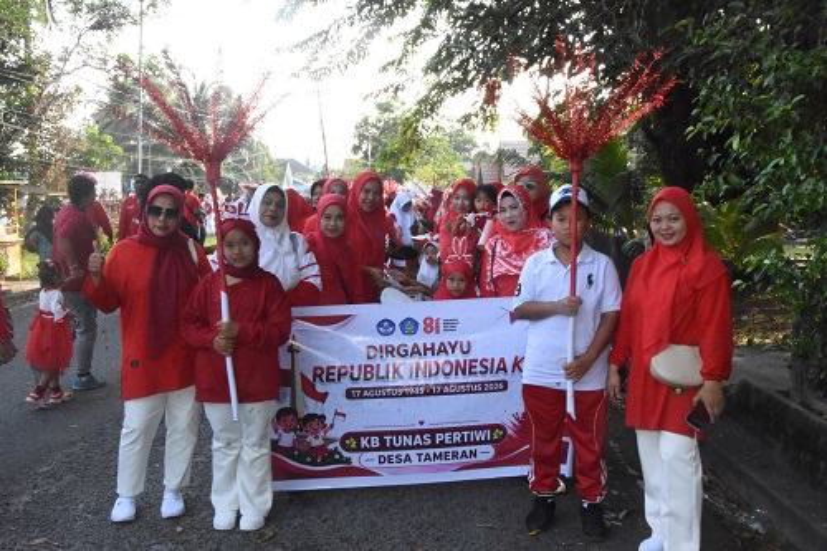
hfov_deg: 49.6
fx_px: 896
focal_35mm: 39
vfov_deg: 34.2
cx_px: 414
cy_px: 276
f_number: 25
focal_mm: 26
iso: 10000
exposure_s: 1/250
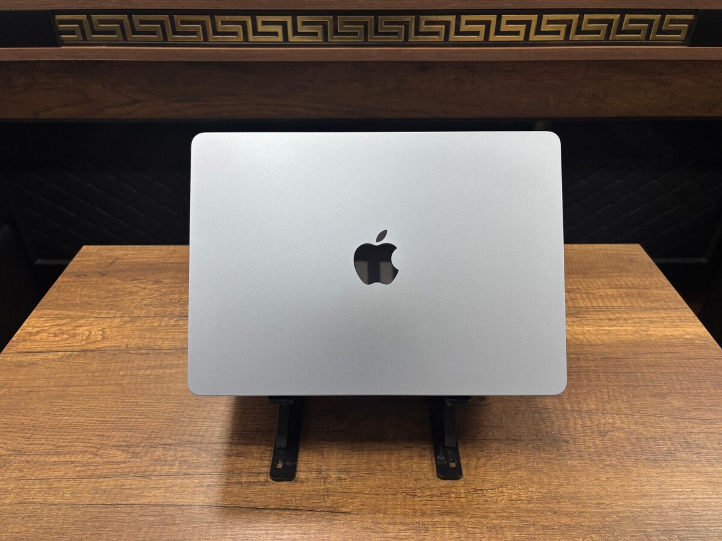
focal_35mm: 26
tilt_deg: -36.0
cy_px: 270
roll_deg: -2.2
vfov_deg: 53.1
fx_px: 542
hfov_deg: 67.3
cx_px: 361
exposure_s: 1/100
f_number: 1.6
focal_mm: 5.96
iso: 125
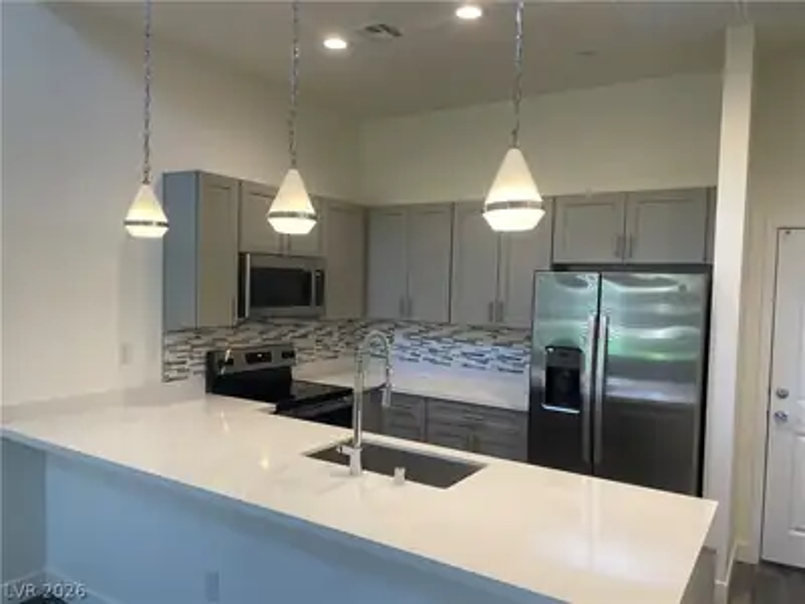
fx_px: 605
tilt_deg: -3.7
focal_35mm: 26
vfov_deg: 53.1
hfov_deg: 67.3
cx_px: 402
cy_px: 302
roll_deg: -0.9
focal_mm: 4.2
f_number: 1.6
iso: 80
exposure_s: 1/120
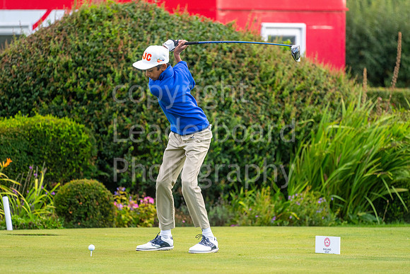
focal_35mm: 300
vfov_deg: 4.6
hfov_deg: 6.9
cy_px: 137
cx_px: 205
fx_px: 3417
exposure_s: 1/1000
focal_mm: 300
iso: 800
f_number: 4
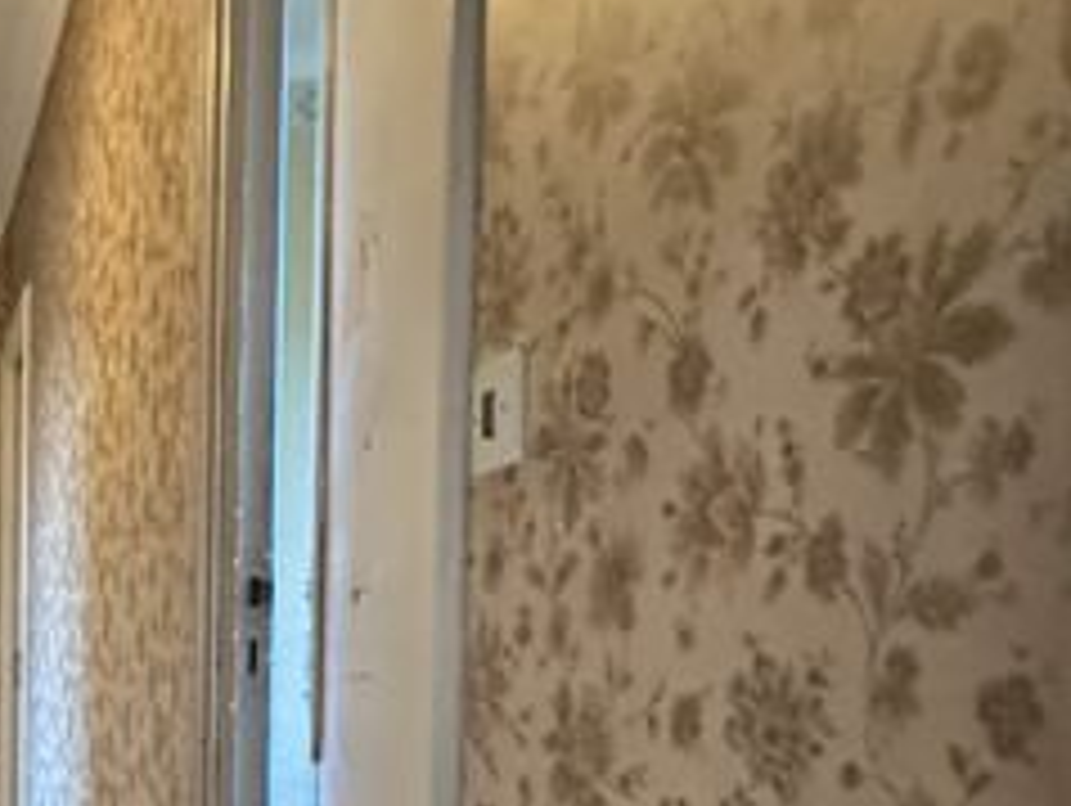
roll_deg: +0.5
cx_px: -504
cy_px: 792
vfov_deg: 29.1
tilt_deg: -2.9
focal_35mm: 47
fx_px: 1456
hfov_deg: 28.2
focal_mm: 2.22
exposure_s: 1/60
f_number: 2.2
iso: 640
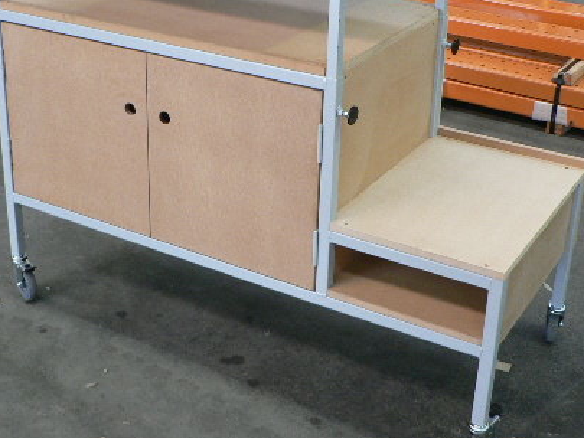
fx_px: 1013
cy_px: 114
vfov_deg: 24.2
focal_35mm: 60
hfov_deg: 32.1
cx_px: 249
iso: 150
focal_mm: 6.4
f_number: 2.8
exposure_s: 1/30
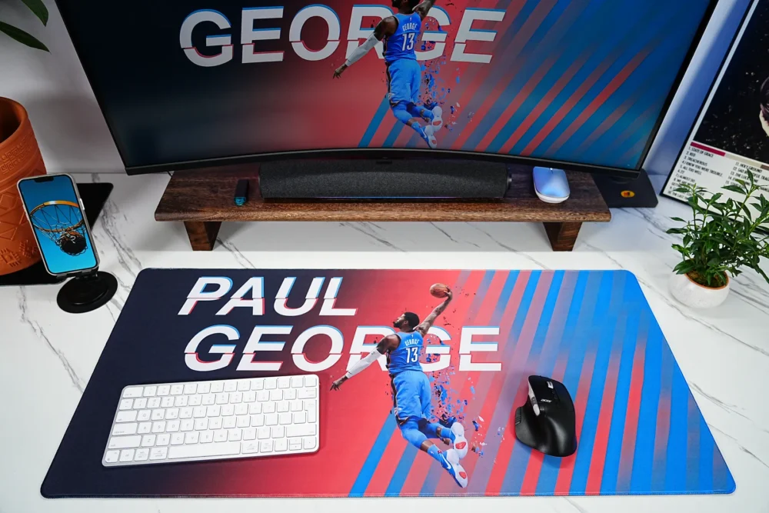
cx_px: 384
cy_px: 256
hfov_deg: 73.7
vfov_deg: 53.1
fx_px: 513
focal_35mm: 24
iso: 1000
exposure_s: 1/100
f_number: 4
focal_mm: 24
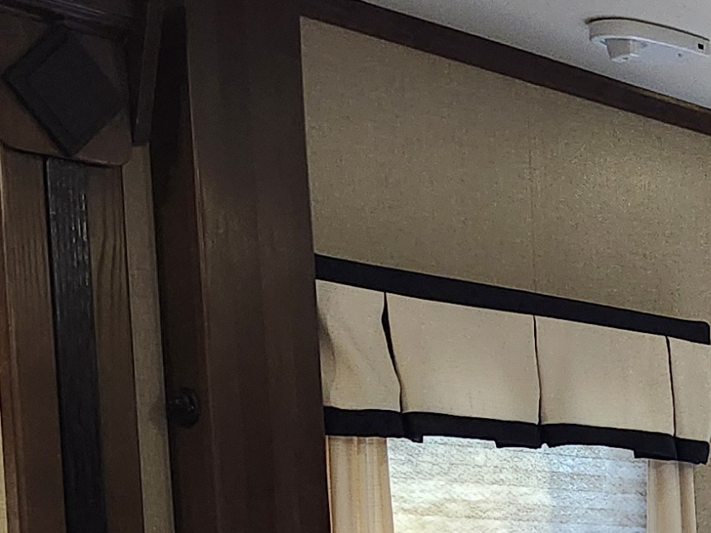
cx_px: 1359
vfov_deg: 12.8
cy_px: 907
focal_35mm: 107
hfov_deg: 15.3
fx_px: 2198
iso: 500
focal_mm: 5.54
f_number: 1.8
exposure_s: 1/120
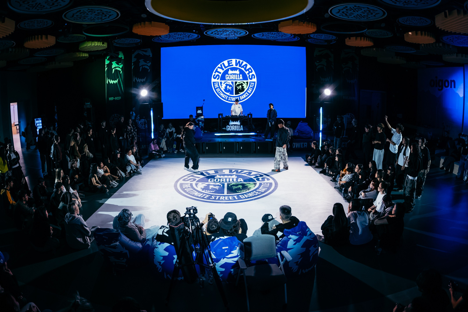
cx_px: 228
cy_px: 148
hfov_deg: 83.6
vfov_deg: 61.6
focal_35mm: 20
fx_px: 261
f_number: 2.8
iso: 3200
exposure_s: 1/500
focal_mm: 15
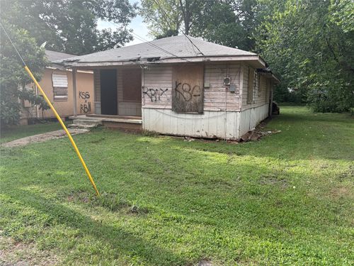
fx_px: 266
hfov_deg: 67.3
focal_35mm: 26
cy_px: 133
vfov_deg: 53.1
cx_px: 177
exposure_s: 1/507
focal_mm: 5.96
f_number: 1.6
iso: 64
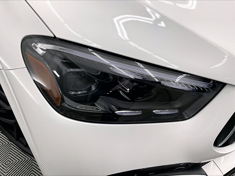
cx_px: 118
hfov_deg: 61.7
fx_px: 197
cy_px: 88
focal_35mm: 29
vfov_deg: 48.2
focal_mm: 3
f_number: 1.8
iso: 64
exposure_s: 1/120
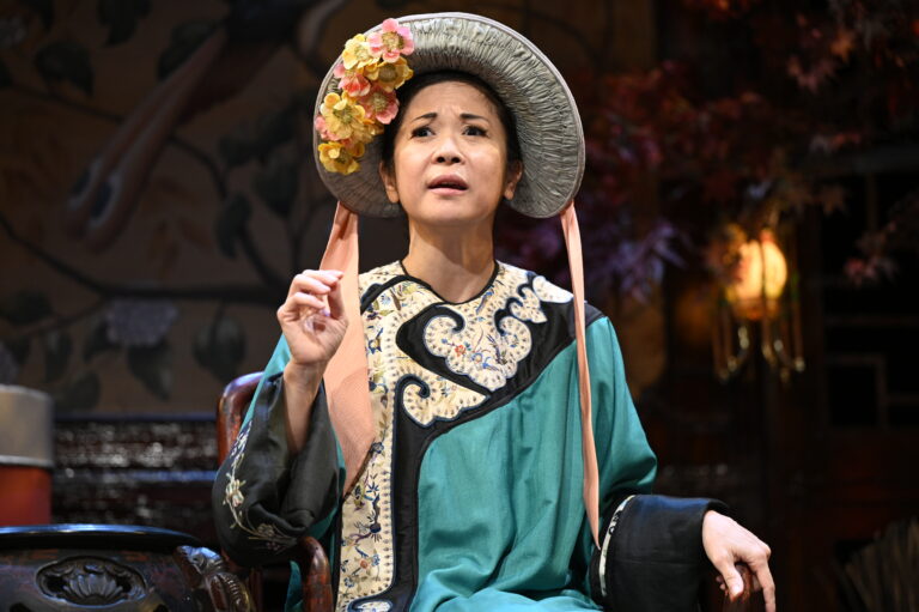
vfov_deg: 13.1
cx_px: 460
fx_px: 2653
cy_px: 306
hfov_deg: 19.7
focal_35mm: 104
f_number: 2.8
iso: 1600
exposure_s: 1/320
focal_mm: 104
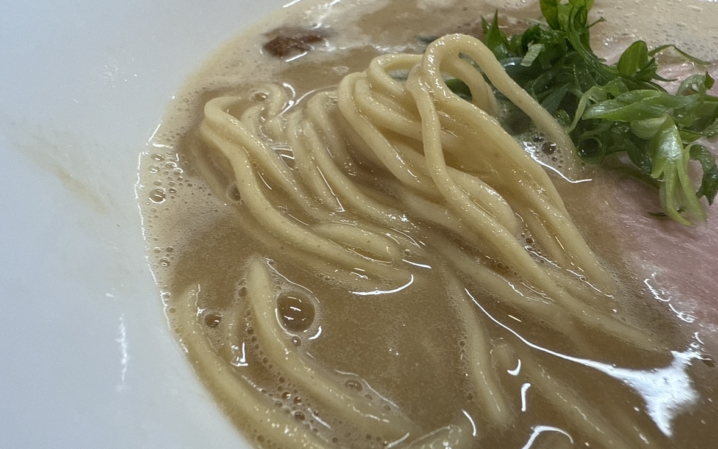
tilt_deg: -44.3
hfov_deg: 68.4
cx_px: 355
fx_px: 528
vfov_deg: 45.9
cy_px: 189
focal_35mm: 27
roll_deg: -1.5
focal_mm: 2.22
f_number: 2.2
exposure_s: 1/120
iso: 125
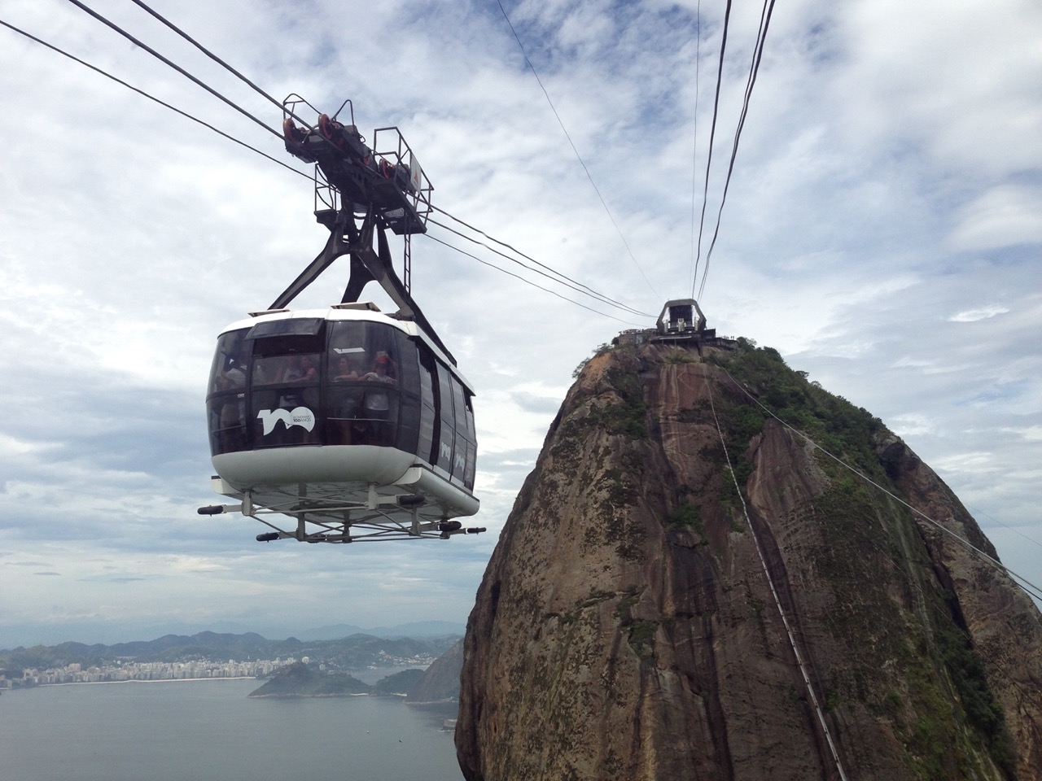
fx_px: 993
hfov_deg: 55.4
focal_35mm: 33
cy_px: 390
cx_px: 521
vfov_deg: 42.9
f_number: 2.4
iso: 50
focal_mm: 4.13
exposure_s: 1/1130
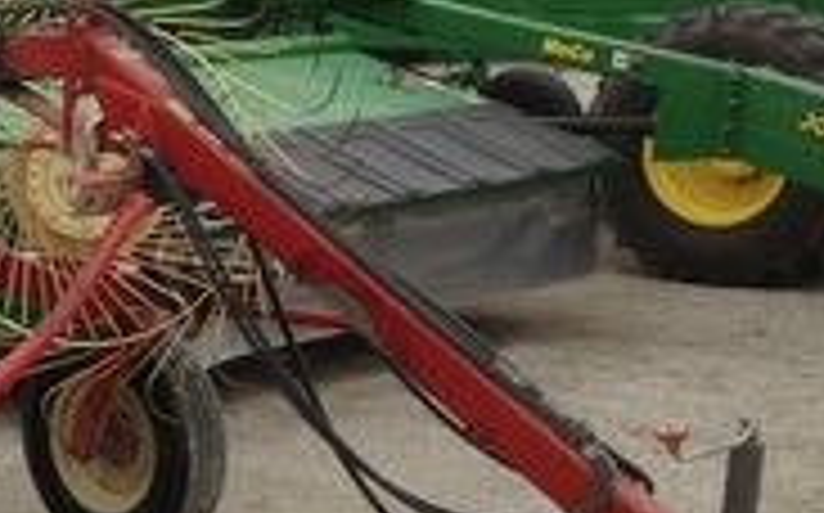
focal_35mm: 104
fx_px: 2333
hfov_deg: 18.3
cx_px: -315
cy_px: 220
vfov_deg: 12.6
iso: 50
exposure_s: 1/396
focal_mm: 4.13
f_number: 2.4
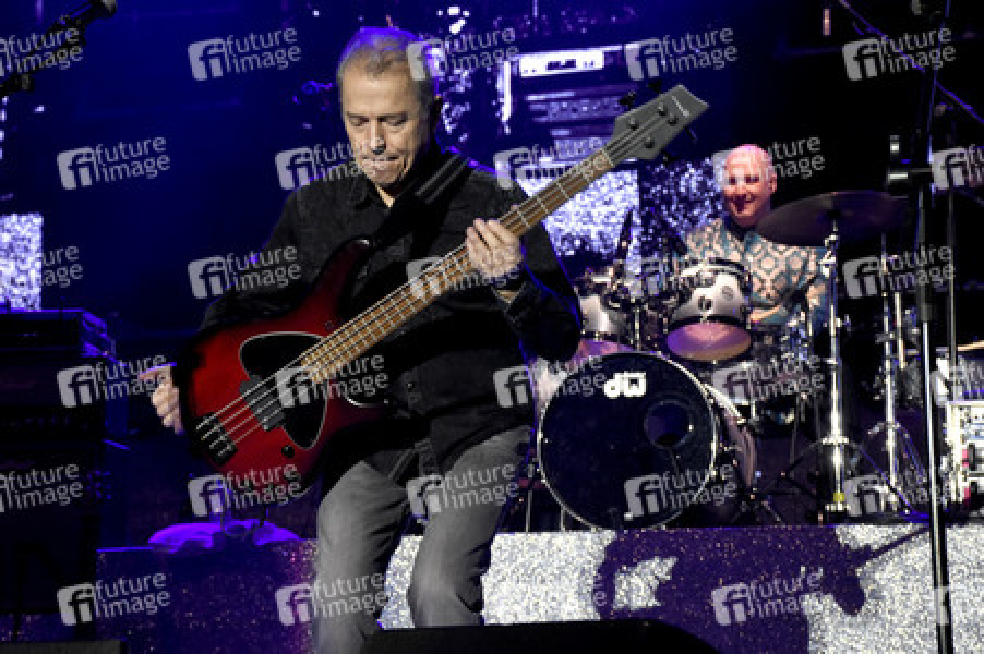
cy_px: 327
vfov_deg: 16.2
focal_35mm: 84
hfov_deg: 24.2
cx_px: 492
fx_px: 2294
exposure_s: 1/125
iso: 1600
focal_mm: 56
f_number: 6.3
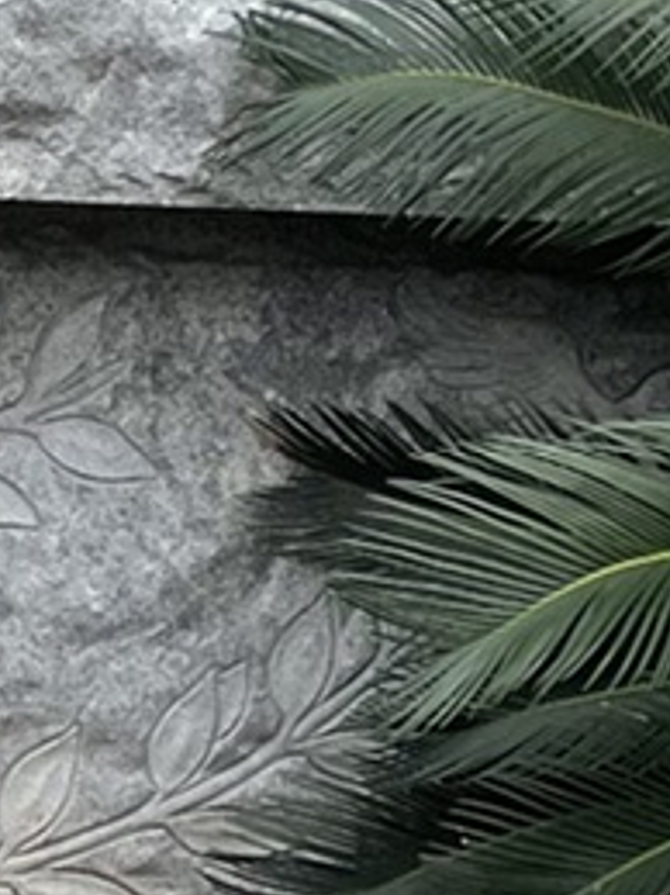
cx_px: -1326
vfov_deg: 9.8
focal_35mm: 201
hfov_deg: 6.7
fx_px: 5191
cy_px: 397
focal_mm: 4.2
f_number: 1.6
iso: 32
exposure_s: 1/364
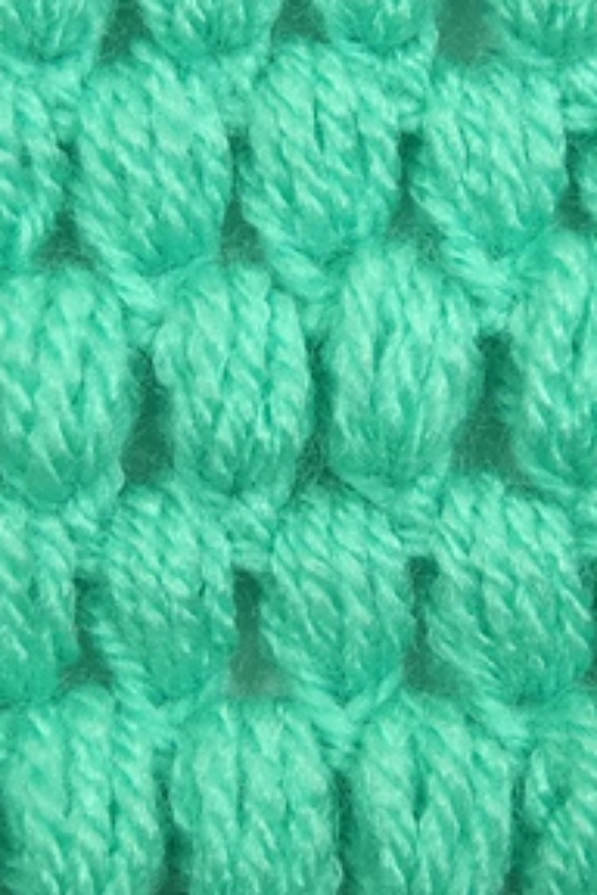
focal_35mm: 153
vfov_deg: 13.4
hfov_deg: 9.0
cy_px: 407
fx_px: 3806
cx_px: 479
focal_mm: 45
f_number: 5.6
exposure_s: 1/100
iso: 200
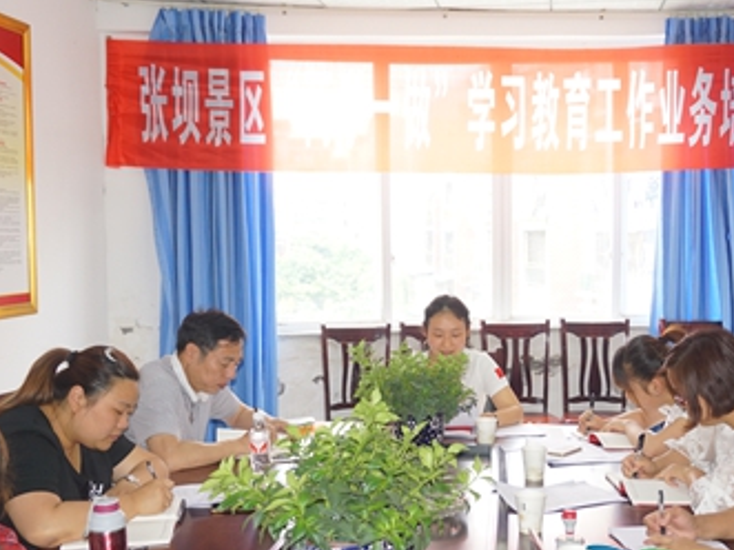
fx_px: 1017
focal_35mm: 48
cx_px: 421
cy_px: 322
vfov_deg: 30.2
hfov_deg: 39.6
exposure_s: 1/160
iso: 800
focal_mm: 22
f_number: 4
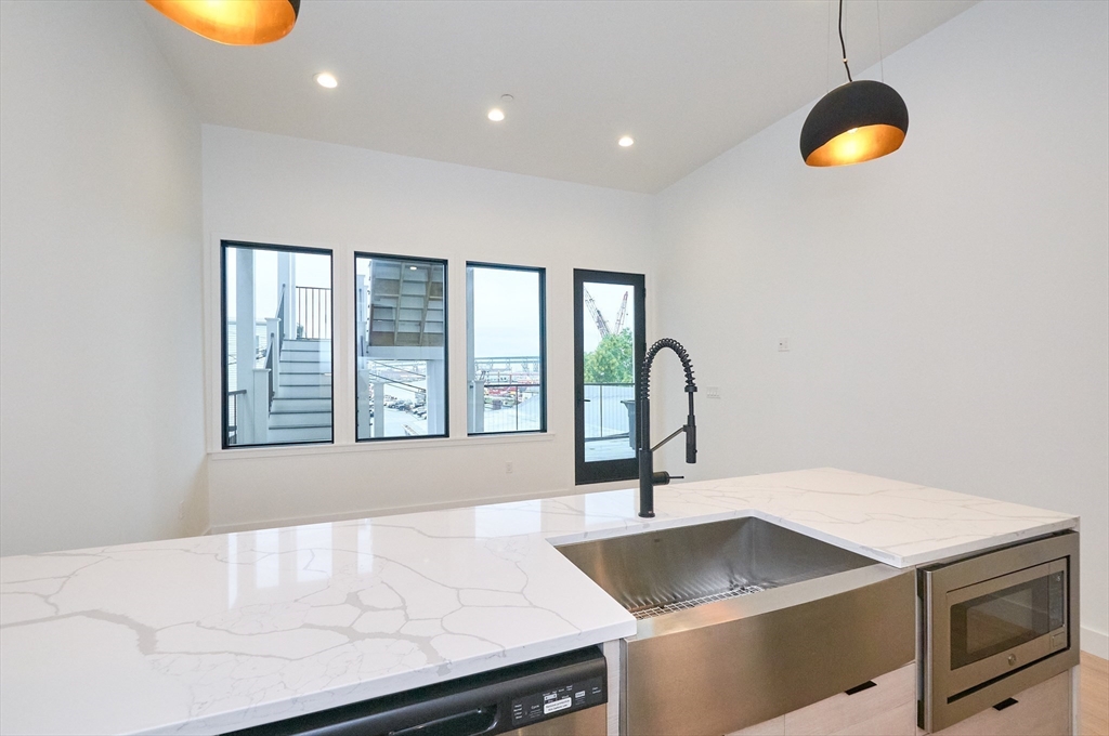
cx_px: 554
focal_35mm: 15
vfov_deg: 77.2
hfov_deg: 100.5
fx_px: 461
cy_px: 368
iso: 800
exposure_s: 1/250
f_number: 5.6
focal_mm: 10
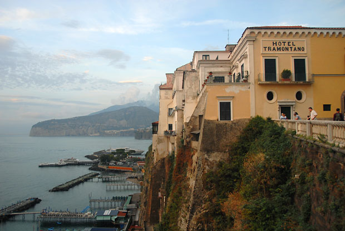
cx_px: 172
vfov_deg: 43.7
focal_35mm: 30
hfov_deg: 61.9
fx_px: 288
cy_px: 116
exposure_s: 1/60
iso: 200
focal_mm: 20
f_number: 3.5
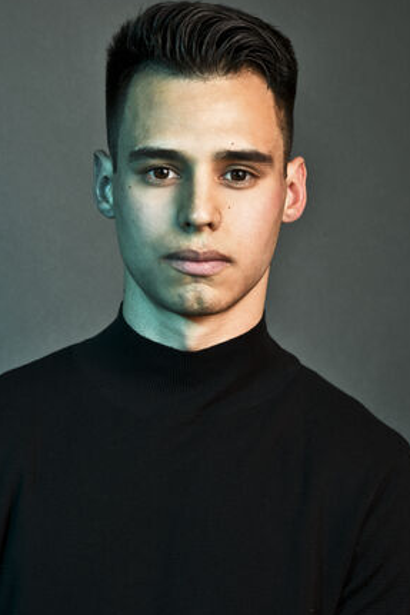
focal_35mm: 134
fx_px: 2287
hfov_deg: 10.2
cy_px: 277
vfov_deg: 15.3
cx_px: 203
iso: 200
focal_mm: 120
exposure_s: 1/200
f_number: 13
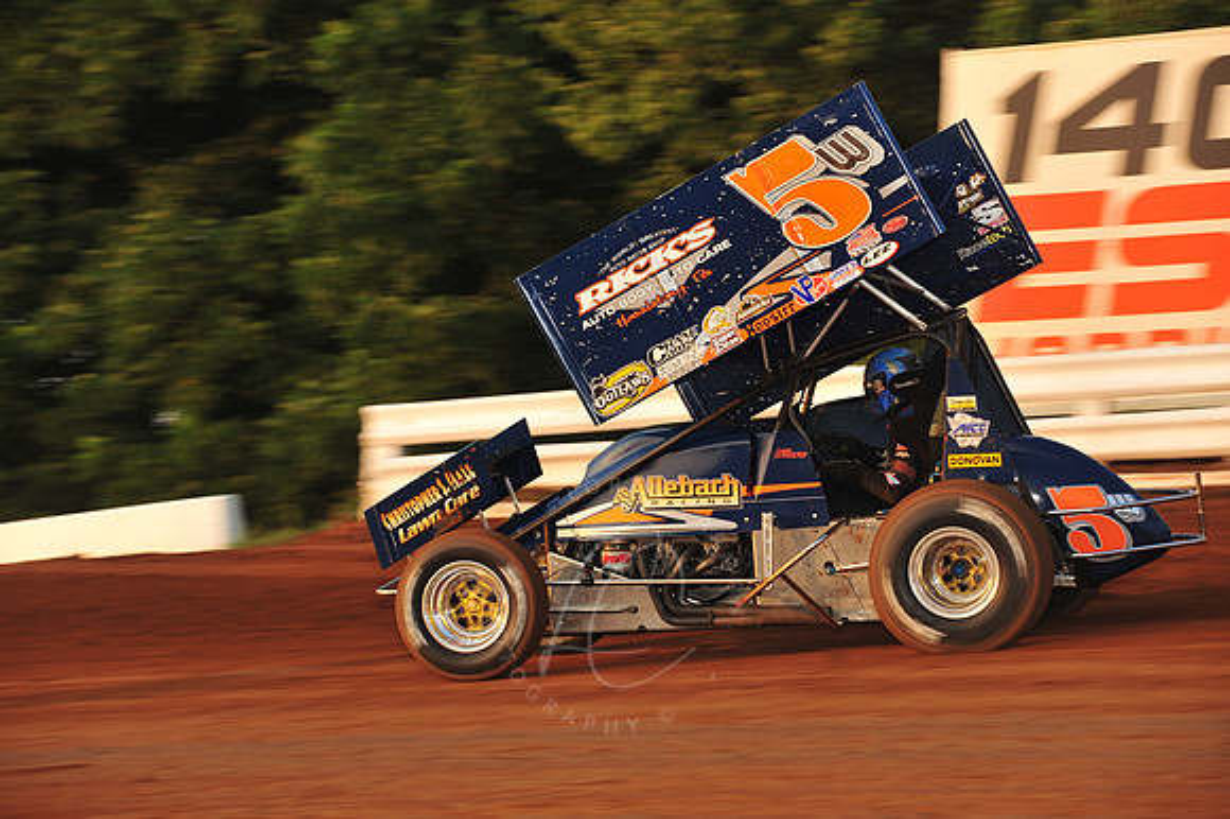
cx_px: 615
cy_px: 410
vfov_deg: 8.1
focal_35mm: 170
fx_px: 5805
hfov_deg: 12.1
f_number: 9
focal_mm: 170
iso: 640
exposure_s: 1/320
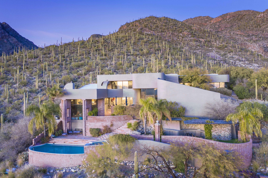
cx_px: 134
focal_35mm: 28
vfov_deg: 46.4
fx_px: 208
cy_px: 89
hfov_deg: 65.5
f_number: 2.8
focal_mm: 10.26
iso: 100
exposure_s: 1/4
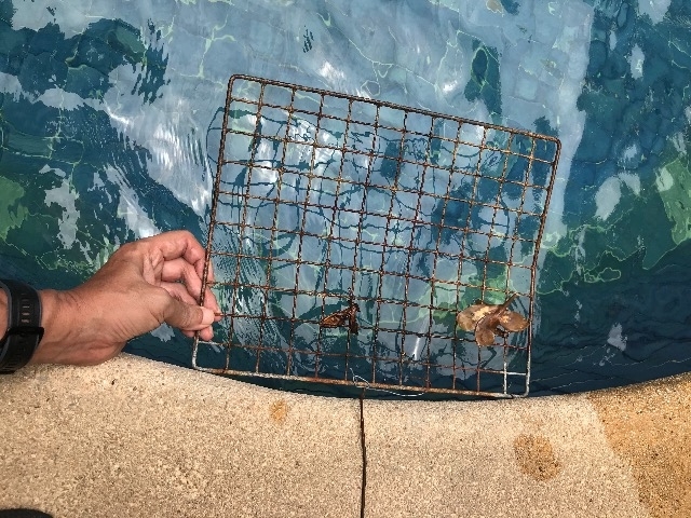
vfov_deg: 49.7
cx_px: 346
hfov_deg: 63.4
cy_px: 259
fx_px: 559
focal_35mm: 28
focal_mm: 3.99
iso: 20
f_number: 1.8
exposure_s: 1/1114
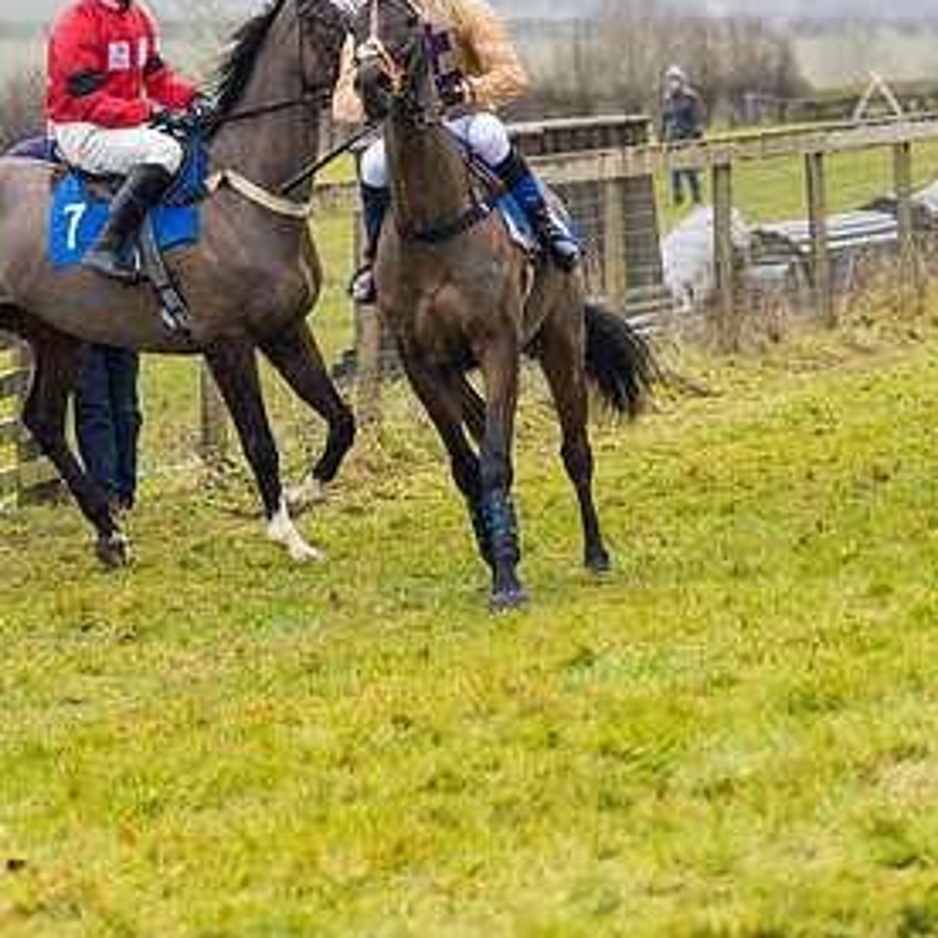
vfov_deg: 5.9
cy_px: 365
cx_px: 402
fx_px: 9136
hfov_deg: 5.9
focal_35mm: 298
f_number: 4
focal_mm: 135
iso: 800
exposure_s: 1/1000
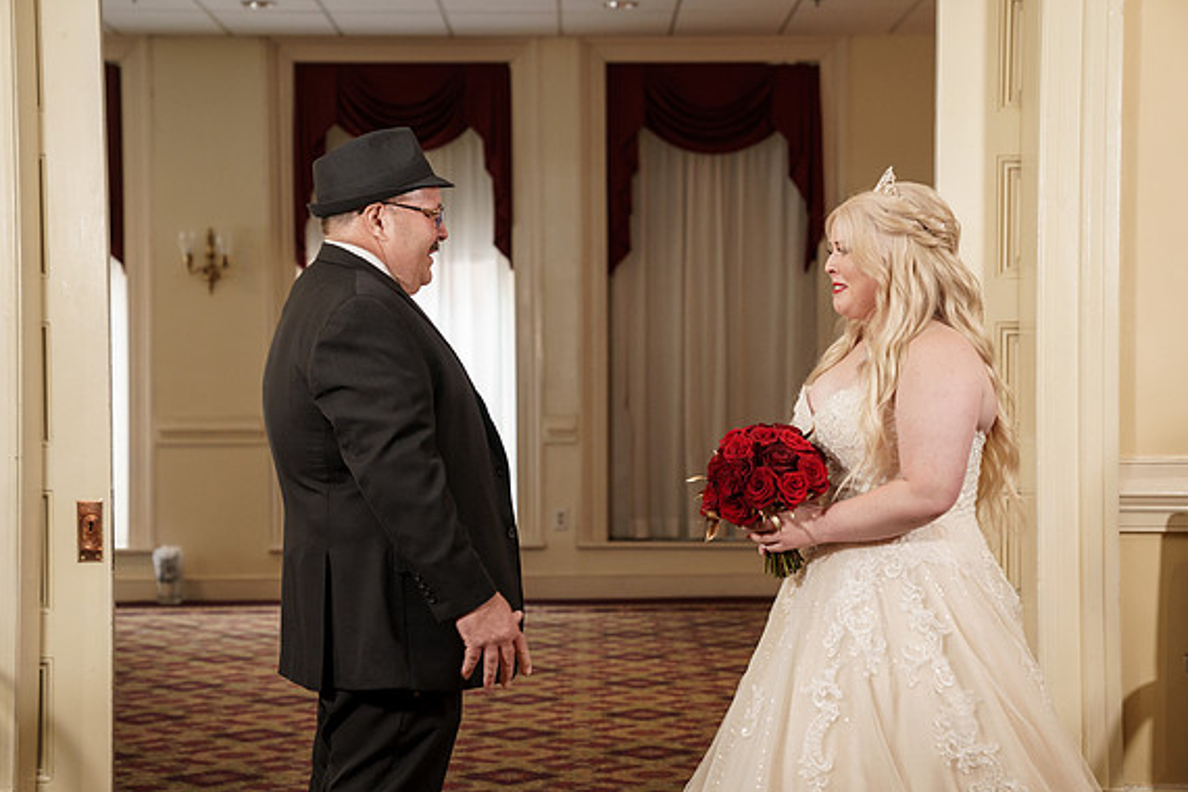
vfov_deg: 18.4
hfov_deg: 27.3
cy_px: 401
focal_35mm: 74
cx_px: 581
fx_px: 2442
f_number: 4
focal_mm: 70
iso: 2000
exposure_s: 1/100
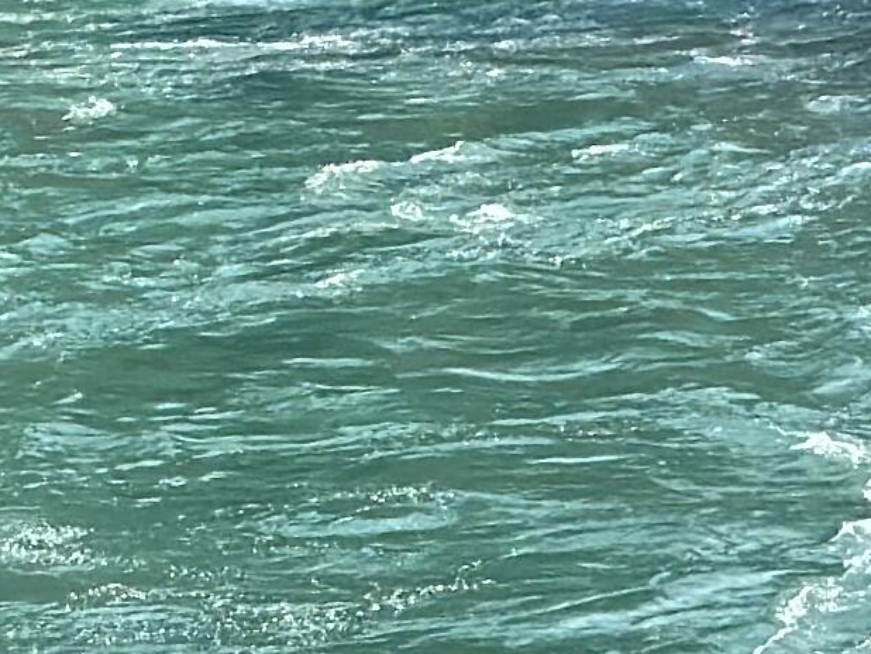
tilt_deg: +3.4
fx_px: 7879
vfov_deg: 4.6
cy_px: -1283
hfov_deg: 6.2
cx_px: 1619
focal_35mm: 313
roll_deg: +0.3
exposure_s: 1/5556
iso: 100
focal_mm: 6.86
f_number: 1.78
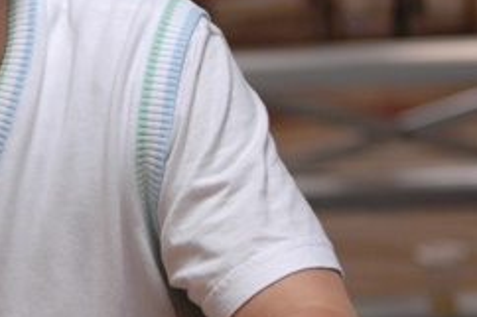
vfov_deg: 4.5
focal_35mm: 303
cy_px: 122
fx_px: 4012
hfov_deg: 6.8
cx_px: -115
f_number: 2.8
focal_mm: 70
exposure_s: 1/60
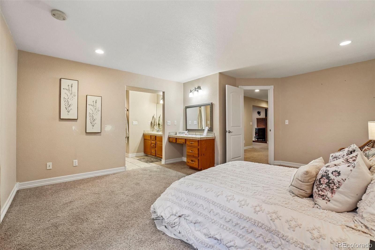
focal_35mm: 15
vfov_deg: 77.3
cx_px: 188
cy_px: 125
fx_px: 156
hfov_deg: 100.4
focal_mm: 10
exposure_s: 1/10
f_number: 8
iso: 400
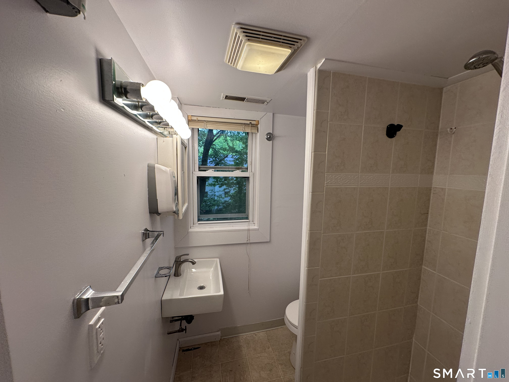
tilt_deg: -9.4
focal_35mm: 14
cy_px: 191
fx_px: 206
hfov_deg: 102.1
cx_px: 254
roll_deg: -1.7
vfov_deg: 85.7
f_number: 2.2
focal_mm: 2.22
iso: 100
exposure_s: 1/120
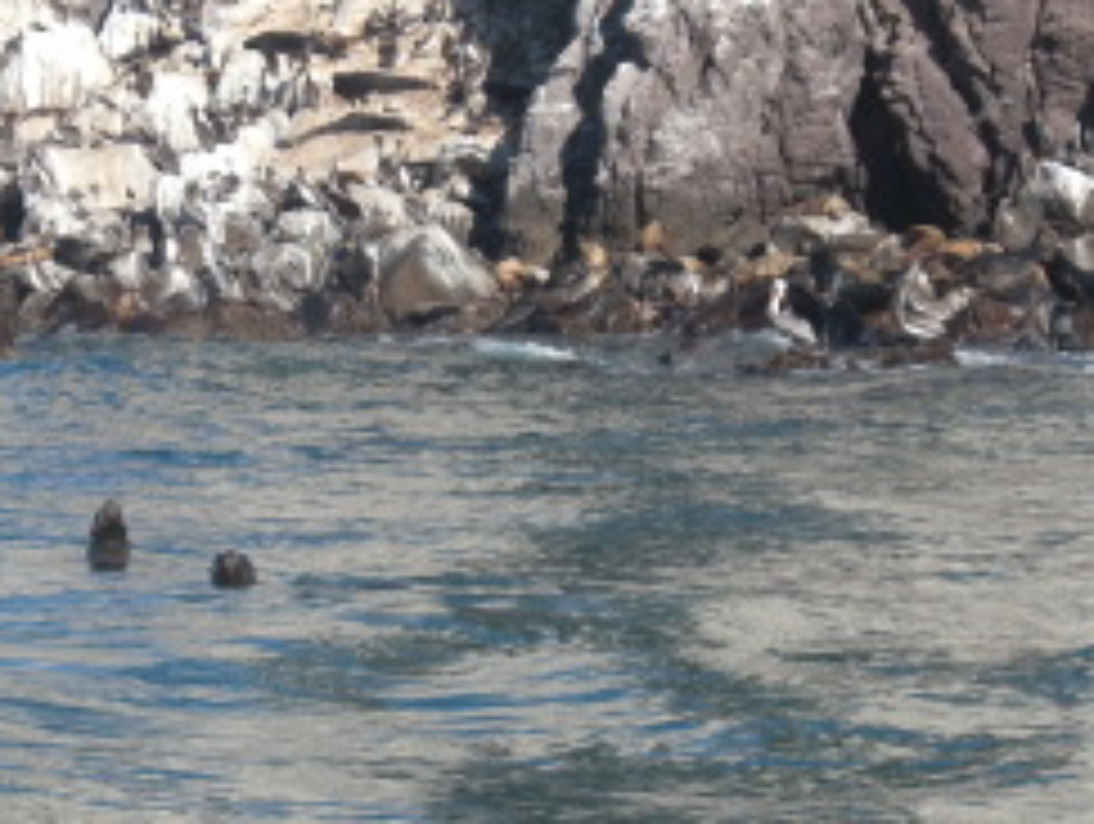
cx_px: 284
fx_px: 7406
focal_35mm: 234
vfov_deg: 6.4
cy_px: 441
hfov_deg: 8.4
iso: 50
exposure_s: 1/320
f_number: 4.8
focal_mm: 15.7
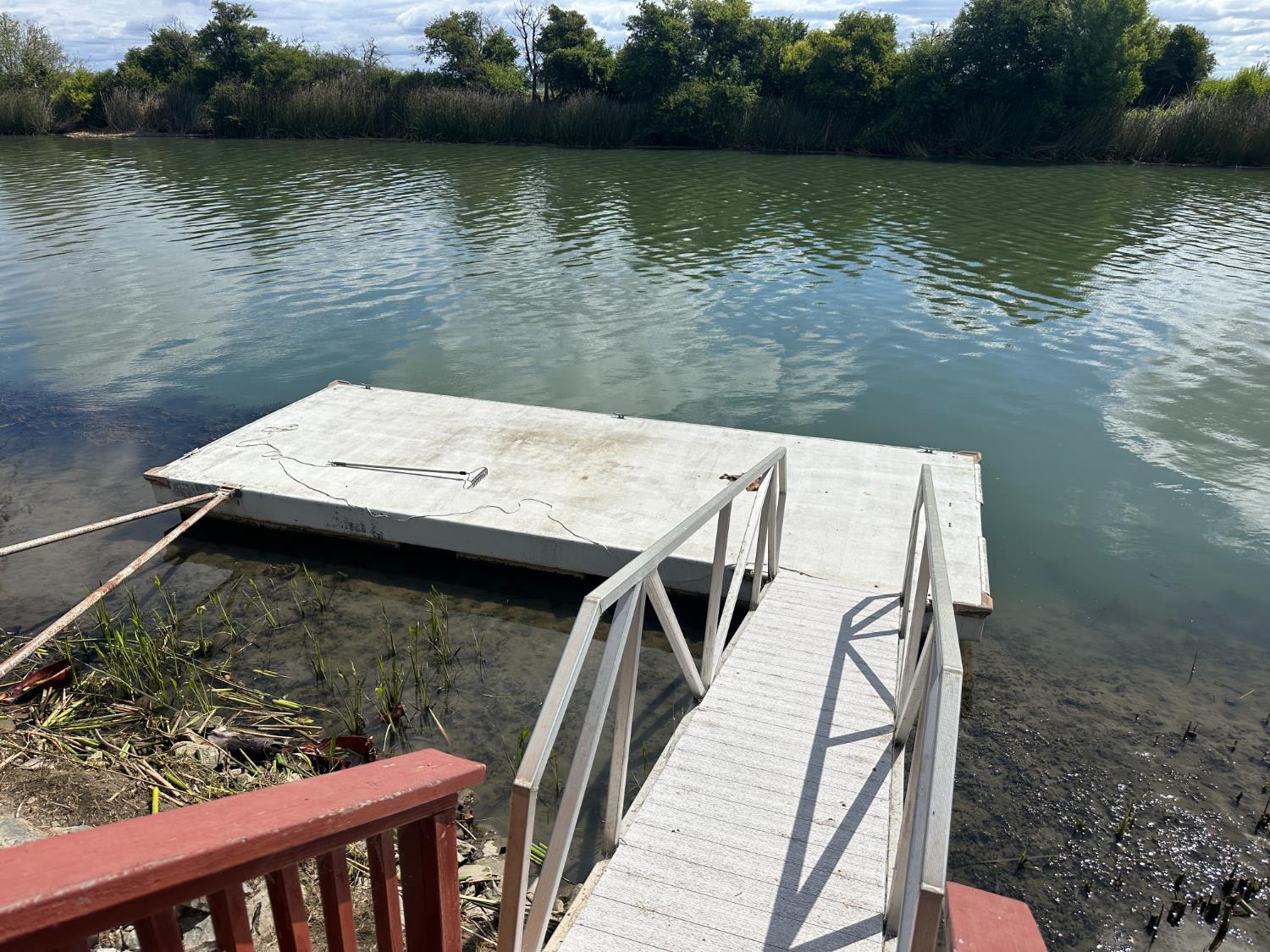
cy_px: 476
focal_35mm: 24
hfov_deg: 71.6
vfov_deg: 56.8
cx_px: 635
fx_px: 881
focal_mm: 6.86
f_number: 1.78
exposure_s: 1/9709
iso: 80
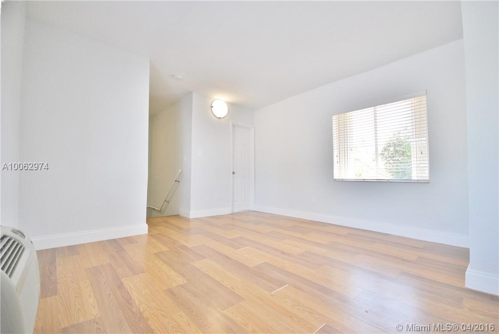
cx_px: 250
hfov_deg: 100.3
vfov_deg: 77.6
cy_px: 167
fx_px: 208
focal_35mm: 15
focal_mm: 10
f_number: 4.5
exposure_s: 1/80
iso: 200
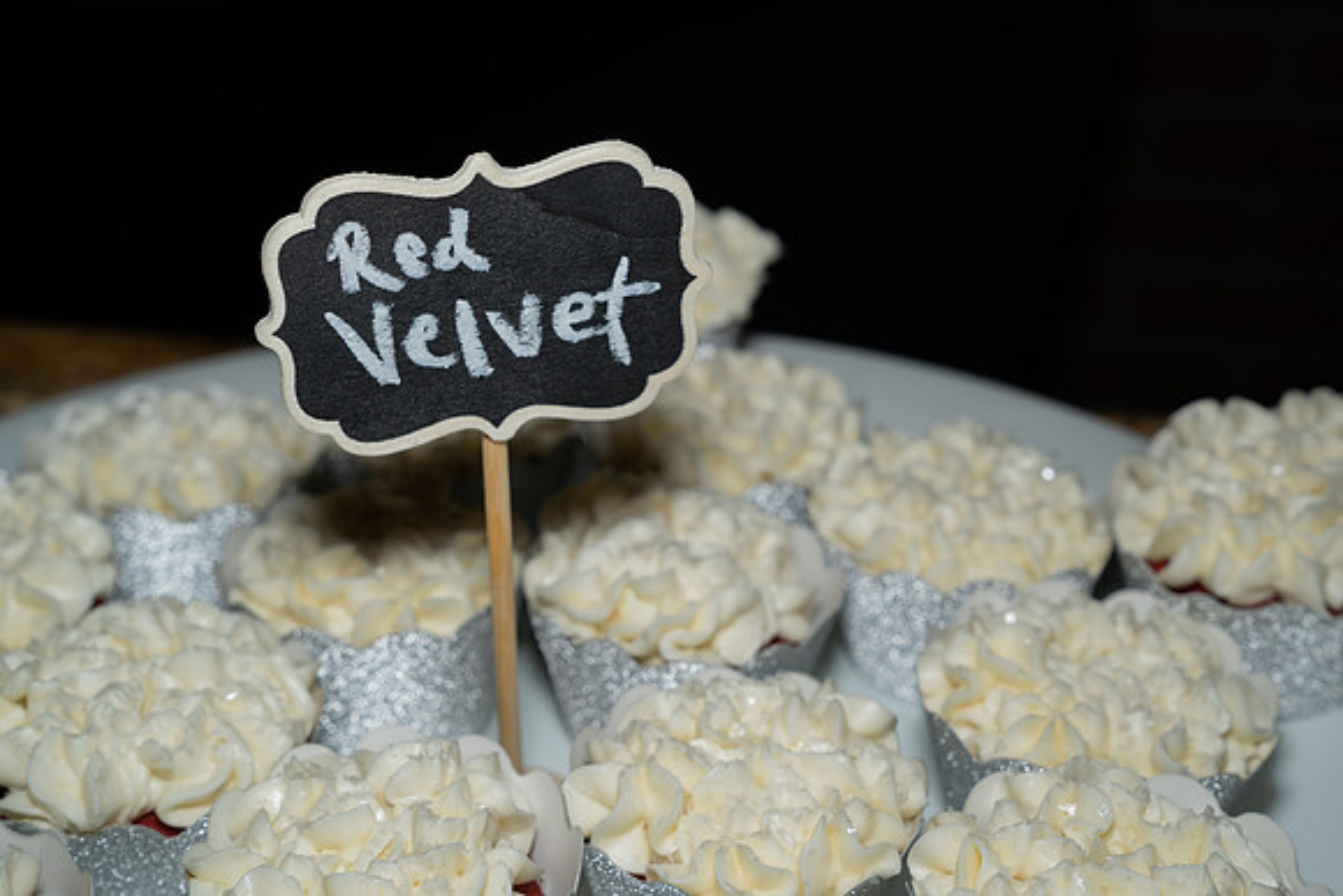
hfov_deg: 33.9
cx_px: 672
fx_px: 2201
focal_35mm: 59
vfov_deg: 23.0
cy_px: 448
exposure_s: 1/125
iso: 500
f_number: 6.3
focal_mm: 59
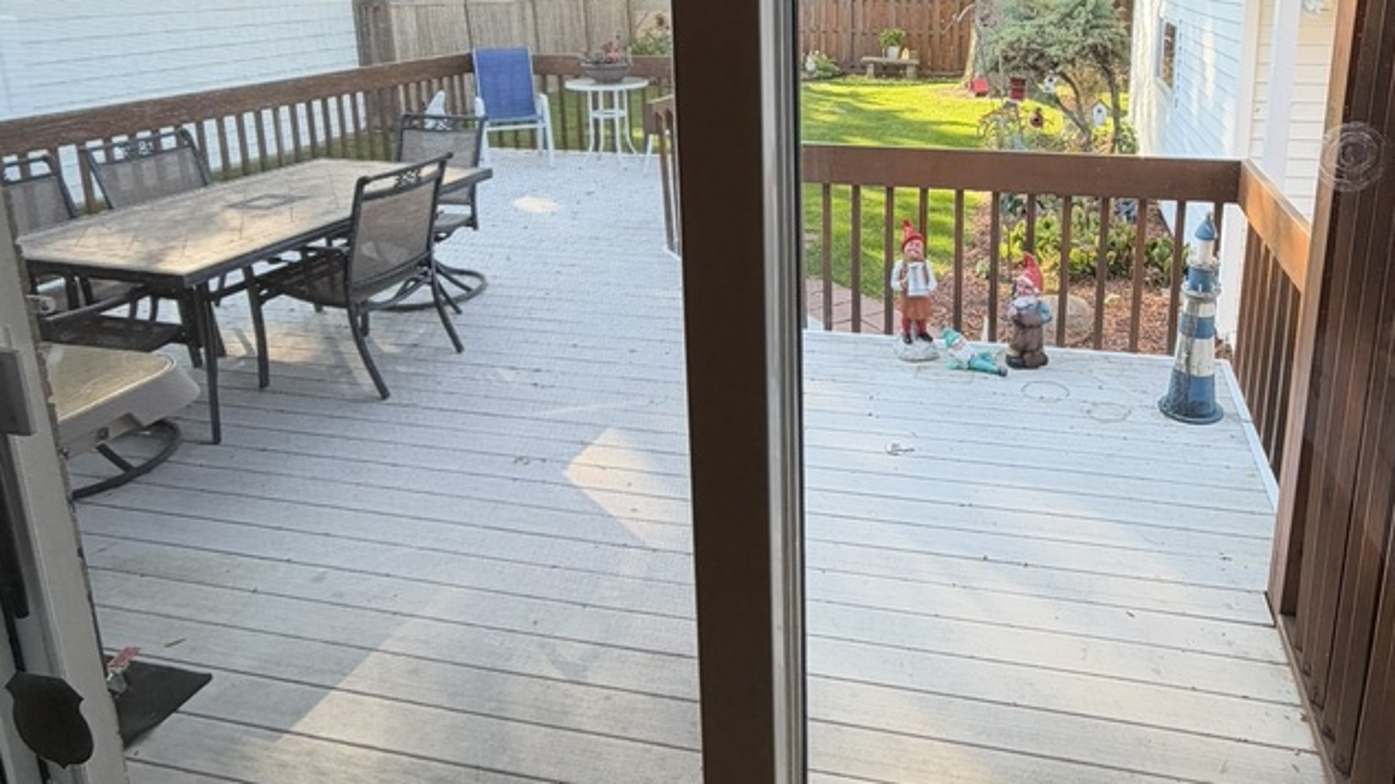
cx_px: 856
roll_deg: +0.3
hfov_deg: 71.0
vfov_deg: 42.9
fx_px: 961
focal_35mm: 26
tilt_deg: -10.6
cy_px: 189
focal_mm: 2.22
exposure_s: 1/120
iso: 80
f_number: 2.2
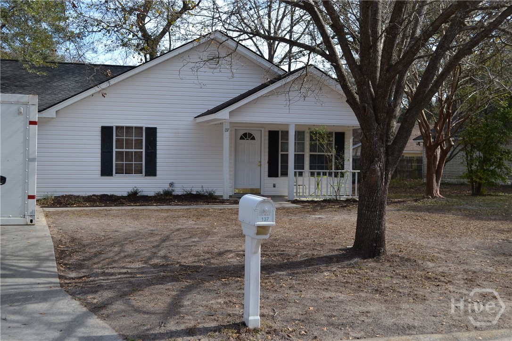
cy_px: 170
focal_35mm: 48
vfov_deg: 28.1
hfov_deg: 41.1
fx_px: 683
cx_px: 256
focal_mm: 32
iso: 100
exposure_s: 1/160
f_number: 6.3
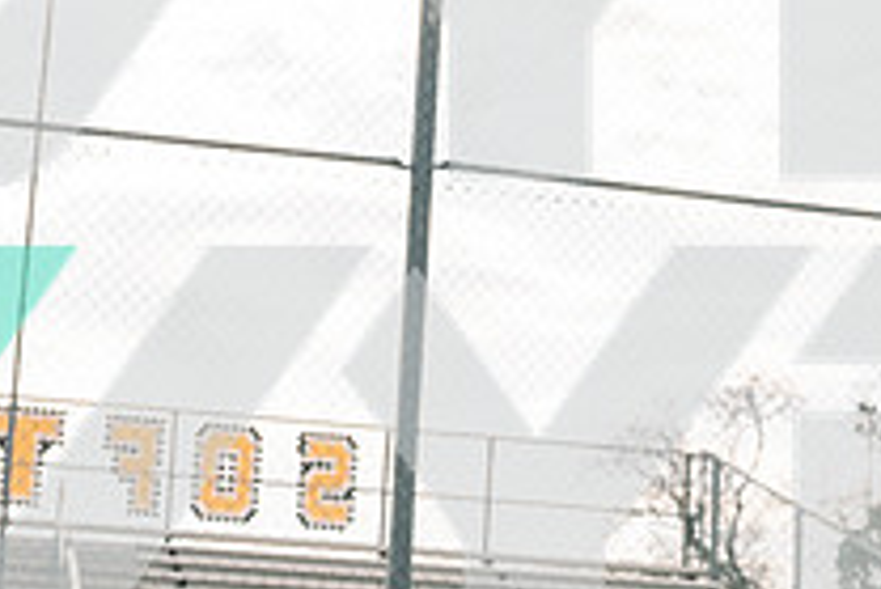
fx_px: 2596
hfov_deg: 19.1
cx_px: 712
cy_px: 472
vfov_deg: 12.9
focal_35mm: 106
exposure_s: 1/200
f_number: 8
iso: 125
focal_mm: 38
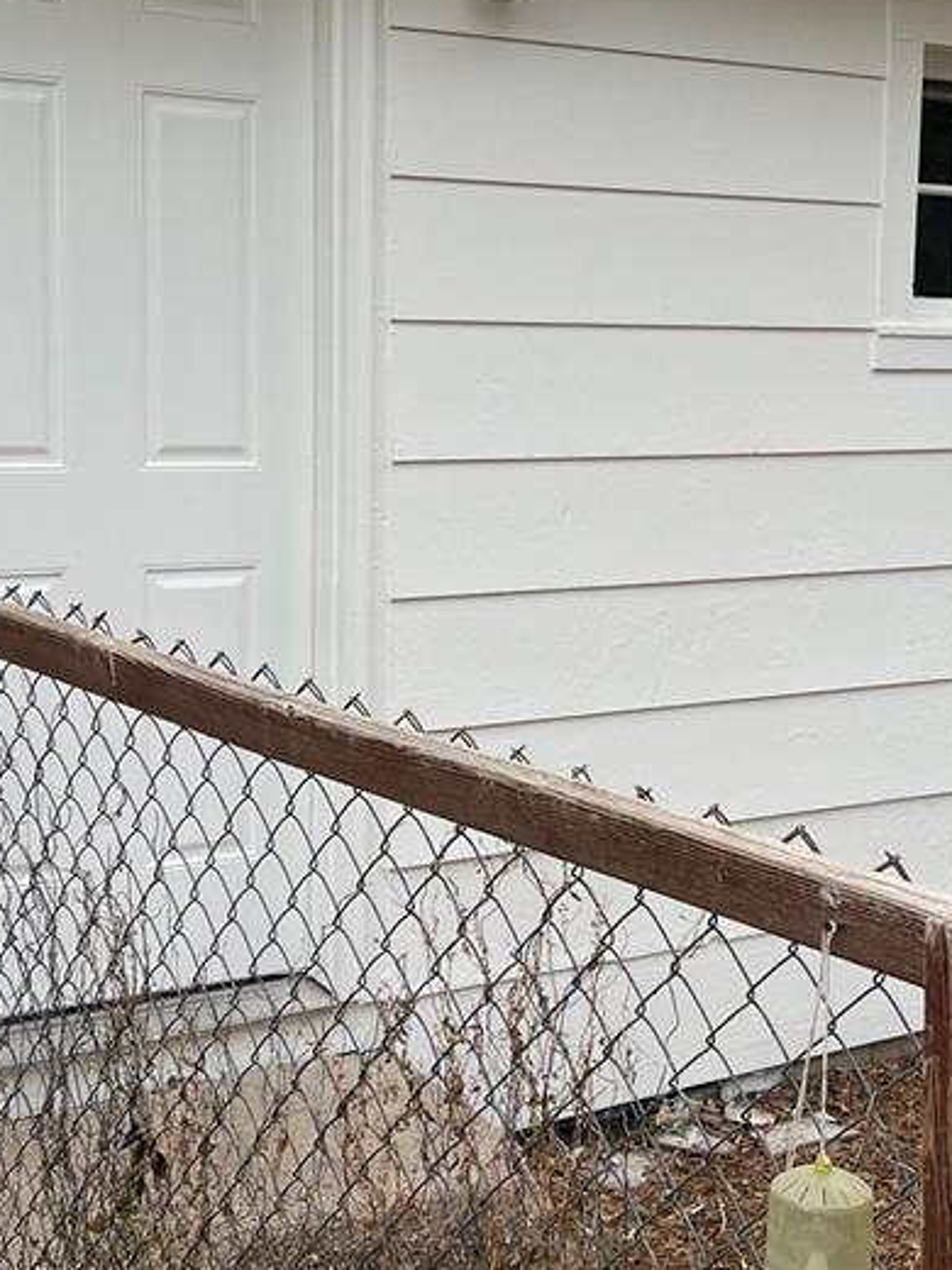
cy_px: 608
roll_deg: +0.1
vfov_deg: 32.2
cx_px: 598
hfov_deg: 24.3
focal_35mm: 60
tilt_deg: -8.1
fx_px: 2200
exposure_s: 1/439
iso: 50
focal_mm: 5.7
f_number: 1.5
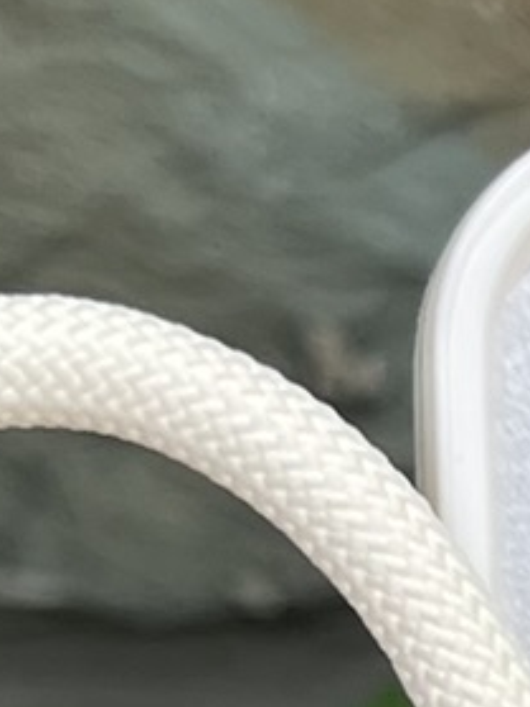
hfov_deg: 7.5
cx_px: 976
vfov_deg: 9.8
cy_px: 1323
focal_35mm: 191
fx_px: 3902
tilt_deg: -47.5
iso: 50
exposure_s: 1/2268
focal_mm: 5.1
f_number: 1.6
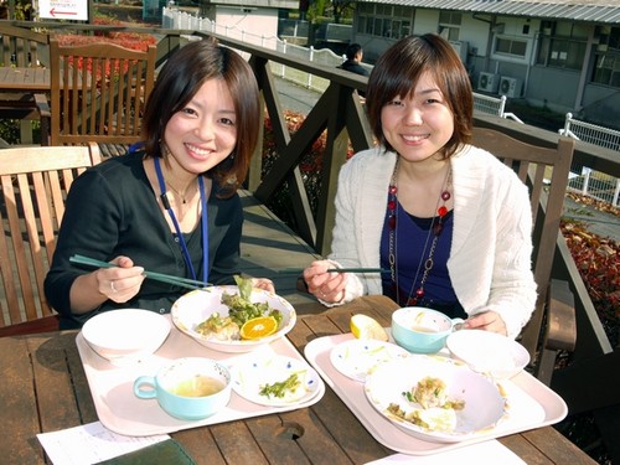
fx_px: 716
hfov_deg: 46.8
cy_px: 232
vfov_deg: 36.0
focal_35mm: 40
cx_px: 310
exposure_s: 1/160
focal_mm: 20
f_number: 8
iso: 100
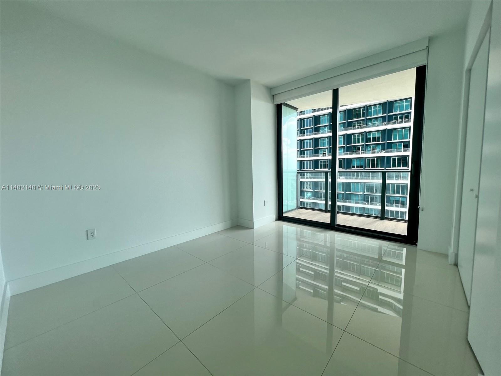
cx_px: 250
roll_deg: +0.5
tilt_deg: -6.0
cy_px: 188
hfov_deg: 106.2
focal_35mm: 13
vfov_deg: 89.9
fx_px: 188
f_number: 1.8
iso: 32
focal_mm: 1.57
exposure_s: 1/239
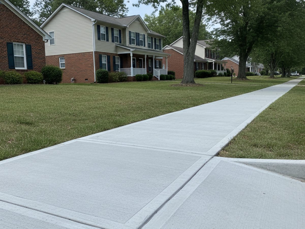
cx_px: 152
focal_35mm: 23
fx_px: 203
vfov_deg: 58.9
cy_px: 114
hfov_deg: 73.9
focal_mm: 6.4
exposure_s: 1/696
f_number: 1.8
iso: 1305
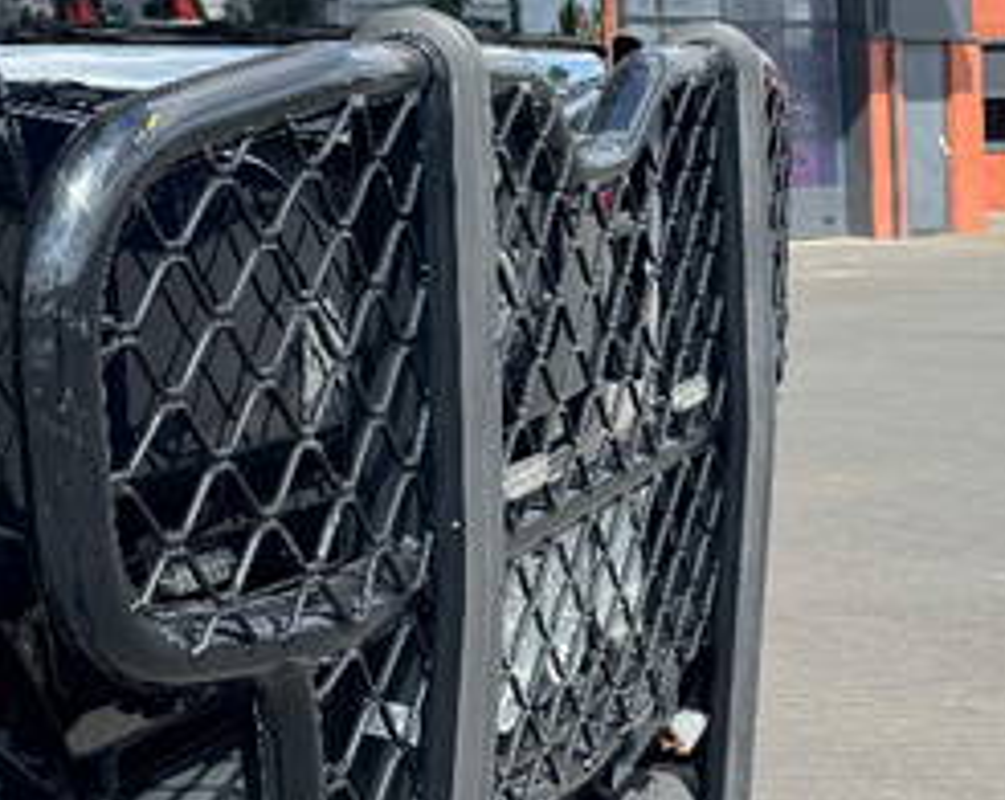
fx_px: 2138
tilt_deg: +1.1
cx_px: -460
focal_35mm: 72
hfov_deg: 22.3
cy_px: 41
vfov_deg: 20.7
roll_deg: +1.7
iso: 80
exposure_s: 1/1285
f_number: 1.78
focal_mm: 6.76
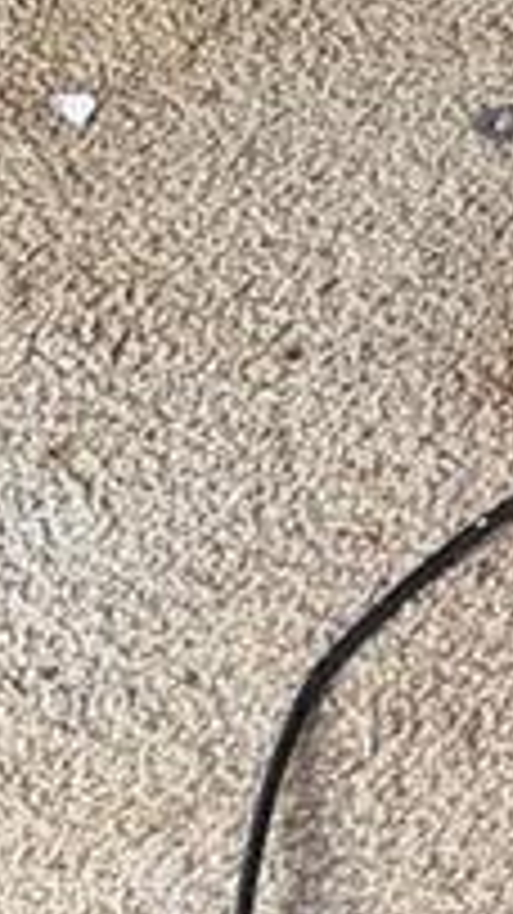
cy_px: -1621
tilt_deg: -22.4
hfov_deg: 5.8
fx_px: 4794
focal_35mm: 198
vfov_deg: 9.2
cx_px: 1318
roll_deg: +0.5
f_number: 1.78
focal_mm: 6.76
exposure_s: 1/147
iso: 50
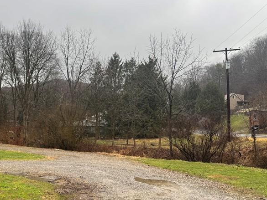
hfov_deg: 42.4
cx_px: 47
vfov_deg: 34.0
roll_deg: +0.2
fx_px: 324
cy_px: 134
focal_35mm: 42
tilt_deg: +0.2
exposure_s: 1/121
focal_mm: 6.76
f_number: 1.78
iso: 64
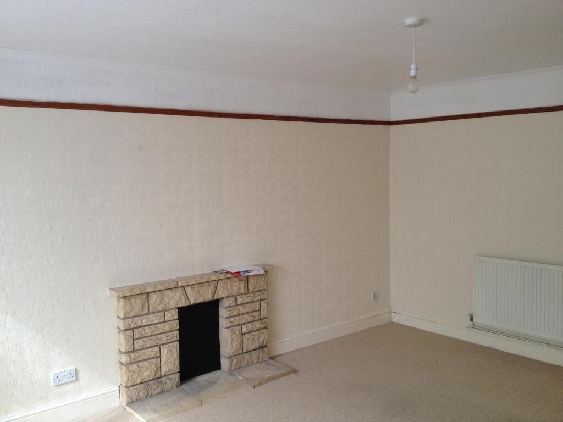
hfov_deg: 52.6
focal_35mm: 35
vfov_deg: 40.7
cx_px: 282
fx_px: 569
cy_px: 211
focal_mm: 4.28
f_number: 2.4
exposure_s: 1/135
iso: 64
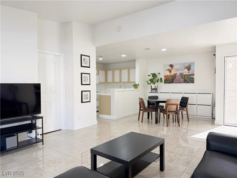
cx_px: 118
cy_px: 89
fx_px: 164
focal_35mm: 24
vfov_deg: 56.8
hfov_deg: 71.6
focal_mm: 6.76
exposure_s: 1/156
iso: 125
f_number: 1.78
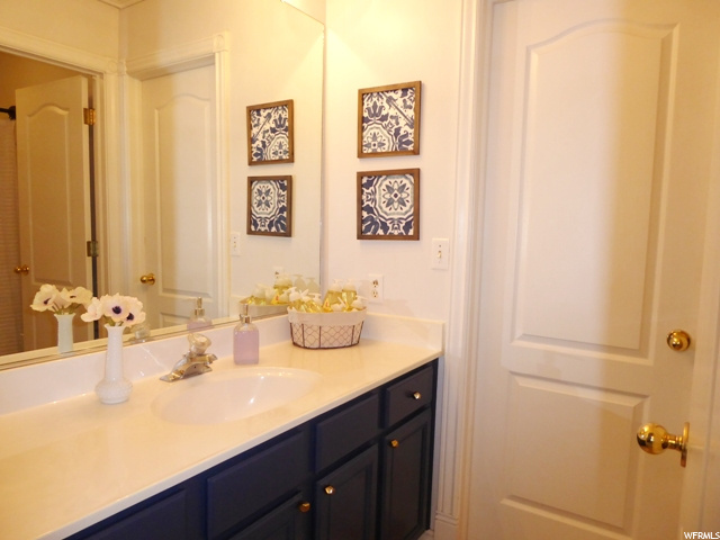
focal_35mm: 24
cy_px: 270
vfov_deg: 56.8
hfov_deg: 71.6
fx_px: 499
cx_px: 360
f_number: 3.3
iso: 320
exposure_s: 1/60
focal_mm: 4.3
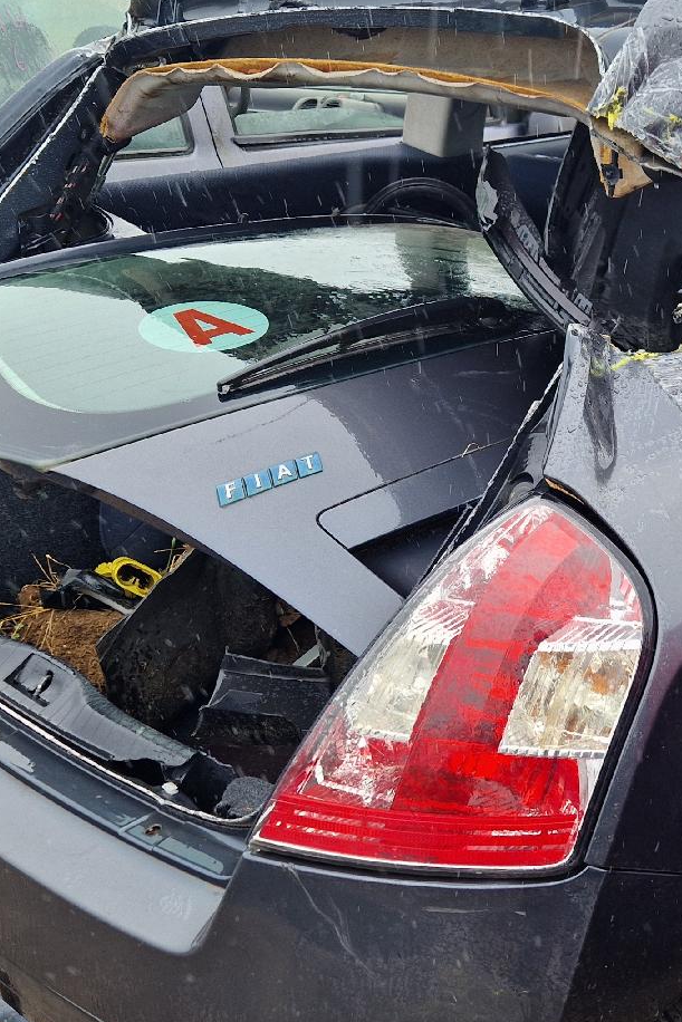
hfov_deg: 27.7
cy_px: 534
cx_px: 604
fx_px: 1335
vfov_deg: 41.9
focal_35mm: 47
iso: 50
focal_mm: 5.4
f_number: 1.8
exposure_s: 1/286
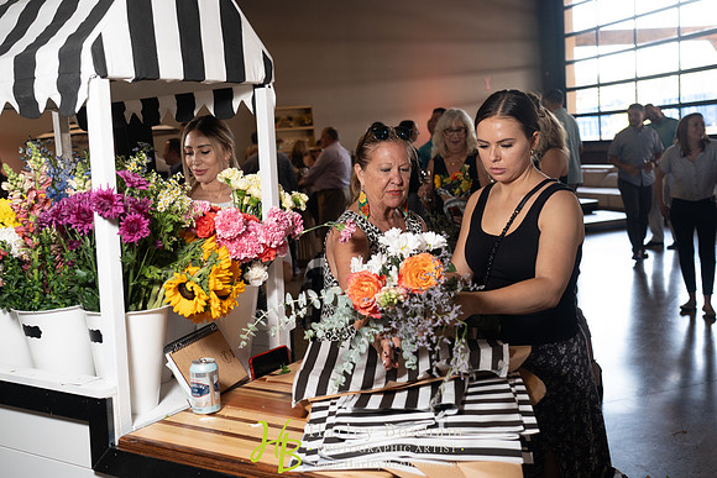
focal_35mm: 36
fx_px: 717
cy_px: 239
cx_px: 358
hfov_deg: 53.1
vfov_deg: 36.9
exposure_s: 1/125
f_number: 4
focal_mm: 36
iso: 1250
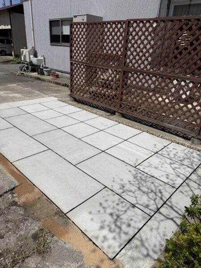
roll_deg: -3.6
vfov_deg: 71.6
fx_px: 186
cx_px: 100
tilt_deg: -23.0
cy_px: 134
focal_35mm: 24
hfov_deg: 56.8
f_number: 1.78
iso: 80
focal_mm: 6.76
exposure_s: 1/17544
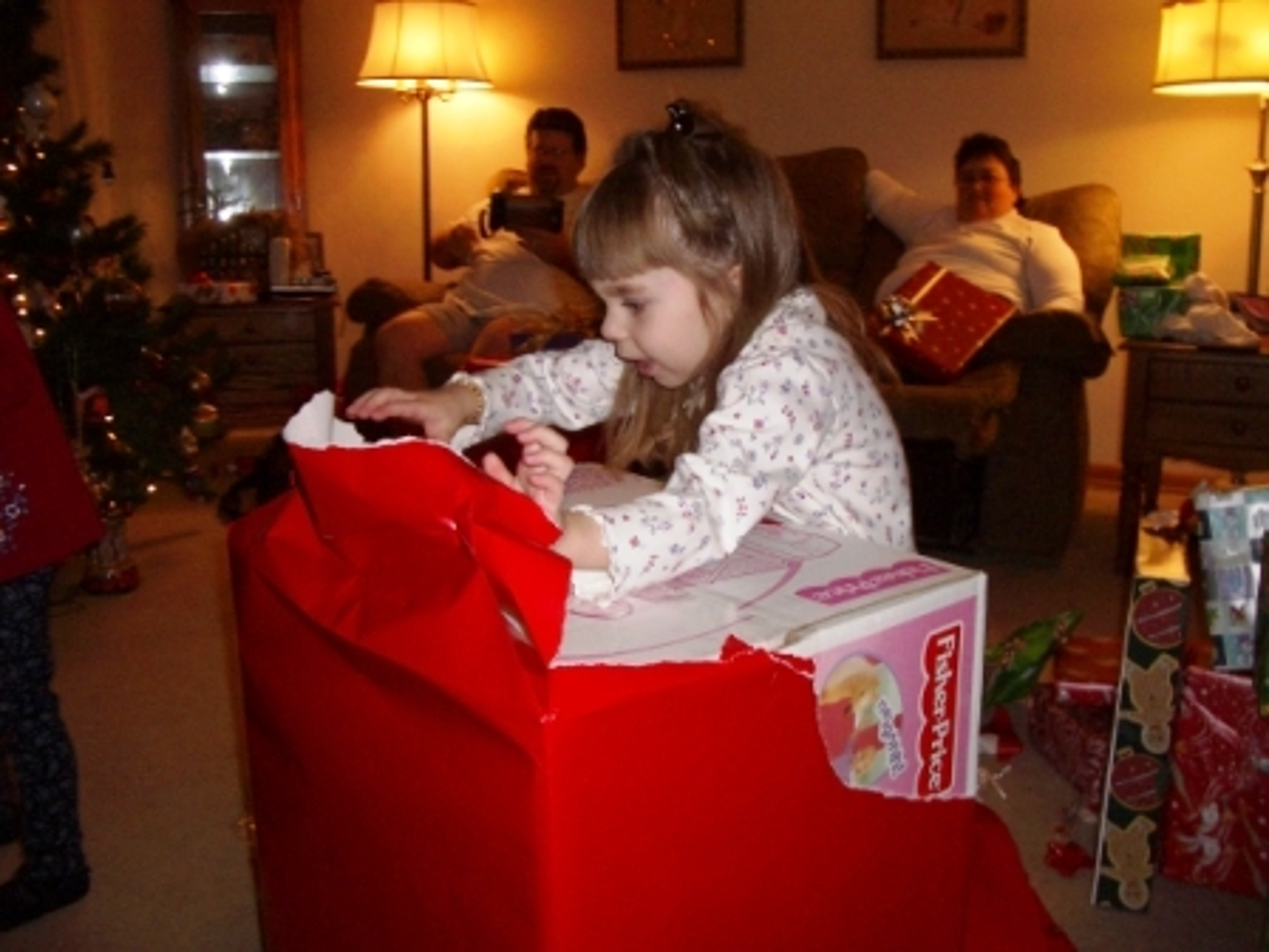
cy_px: 476
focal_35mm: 35
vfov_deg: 40.7
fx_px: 1283
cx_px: 634
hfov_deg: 52.6
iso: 100
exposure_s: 1/60
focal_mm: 5.8
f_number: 2.6
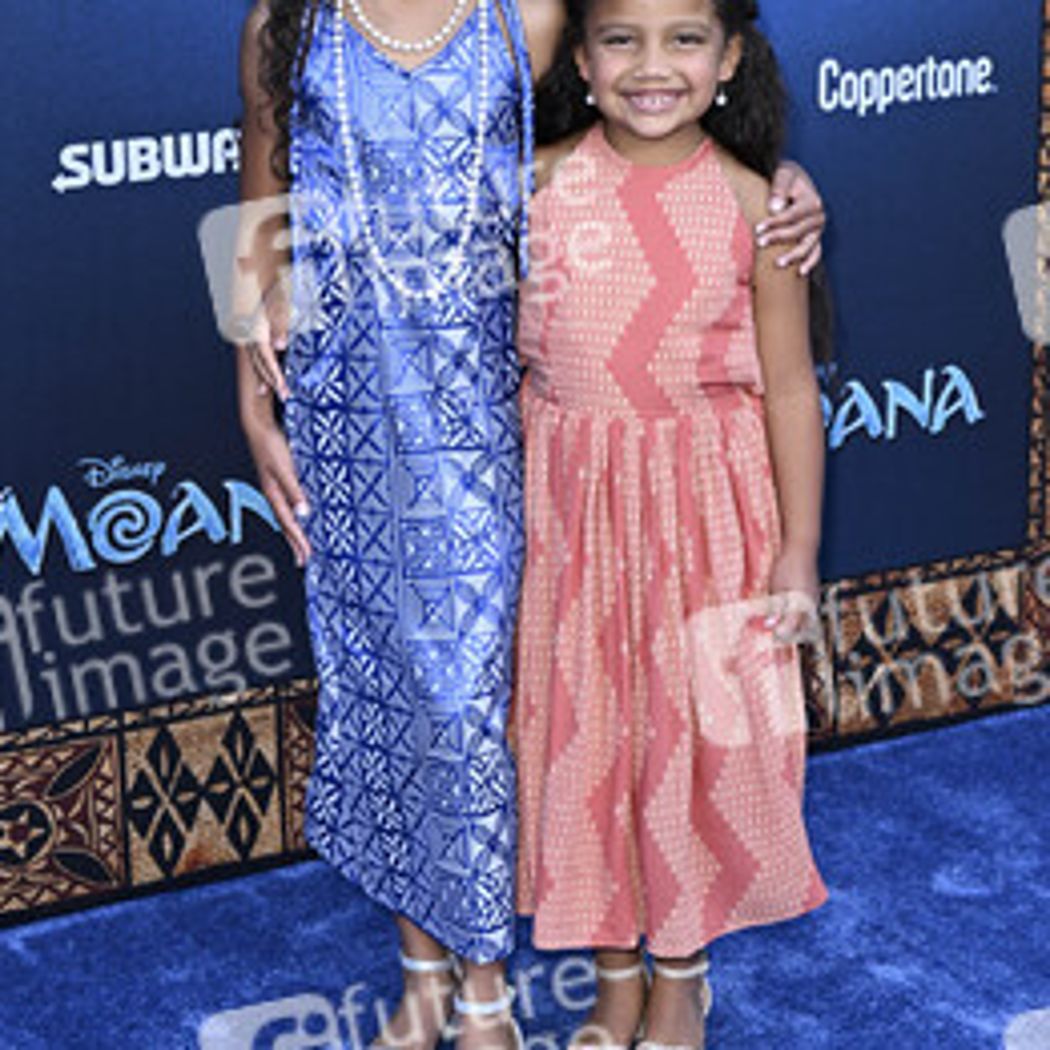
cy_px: 451
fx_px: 2677
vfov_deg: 22.2
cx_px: 523
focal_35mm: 78
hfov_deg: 22.2
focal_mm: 60
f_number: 5.6
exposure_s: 1/250
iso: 640
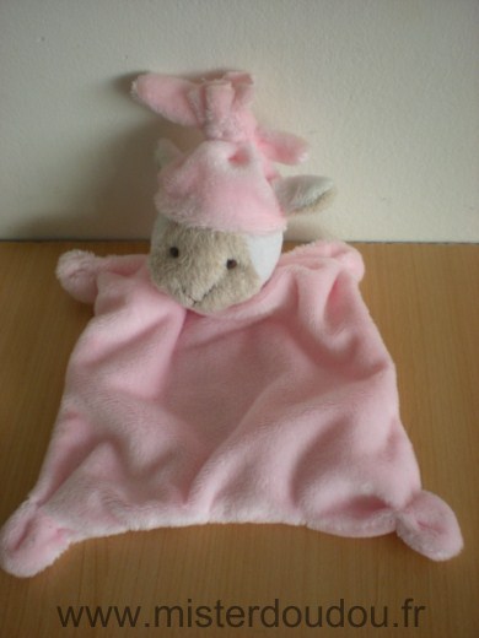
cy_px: 319
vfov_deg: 49.0
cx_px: 240
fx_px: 701
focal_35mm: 38
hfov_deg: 37.7
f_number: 3.1
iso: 200
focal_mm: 6.3
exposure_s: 1/59
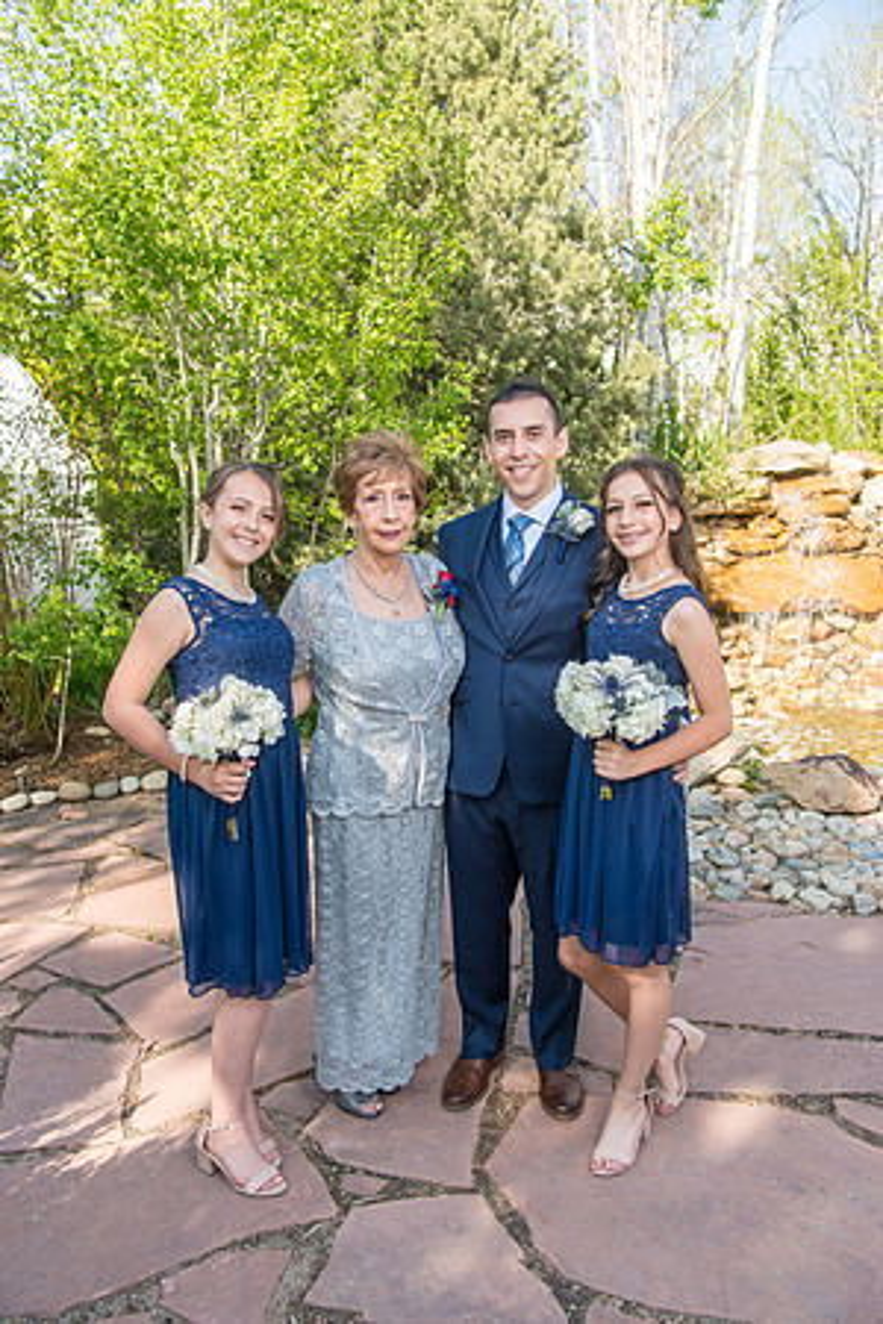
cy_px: 662
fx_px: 1104
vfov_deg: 61.9
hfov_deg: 43.6
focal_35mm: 30
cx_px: 442
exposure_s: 1/160
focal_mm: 30
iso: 100
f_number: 5
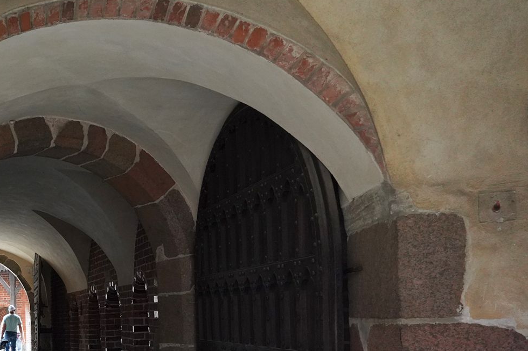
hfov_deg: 36.9
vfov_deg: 26.8
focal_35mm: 49
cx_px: 23
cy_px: 302
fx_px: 718
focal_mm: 24
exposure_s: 1/80
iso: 3200
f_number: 4.5
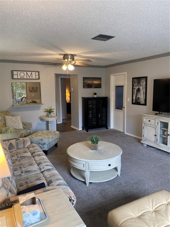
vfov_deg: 67.3
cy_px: 114
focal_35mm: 26
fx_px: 170
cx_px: 85
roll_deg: +0.5
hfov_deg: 53.1
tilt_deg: -6.8
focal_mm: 4.25
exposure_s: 1/60
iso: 64
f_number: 1.8
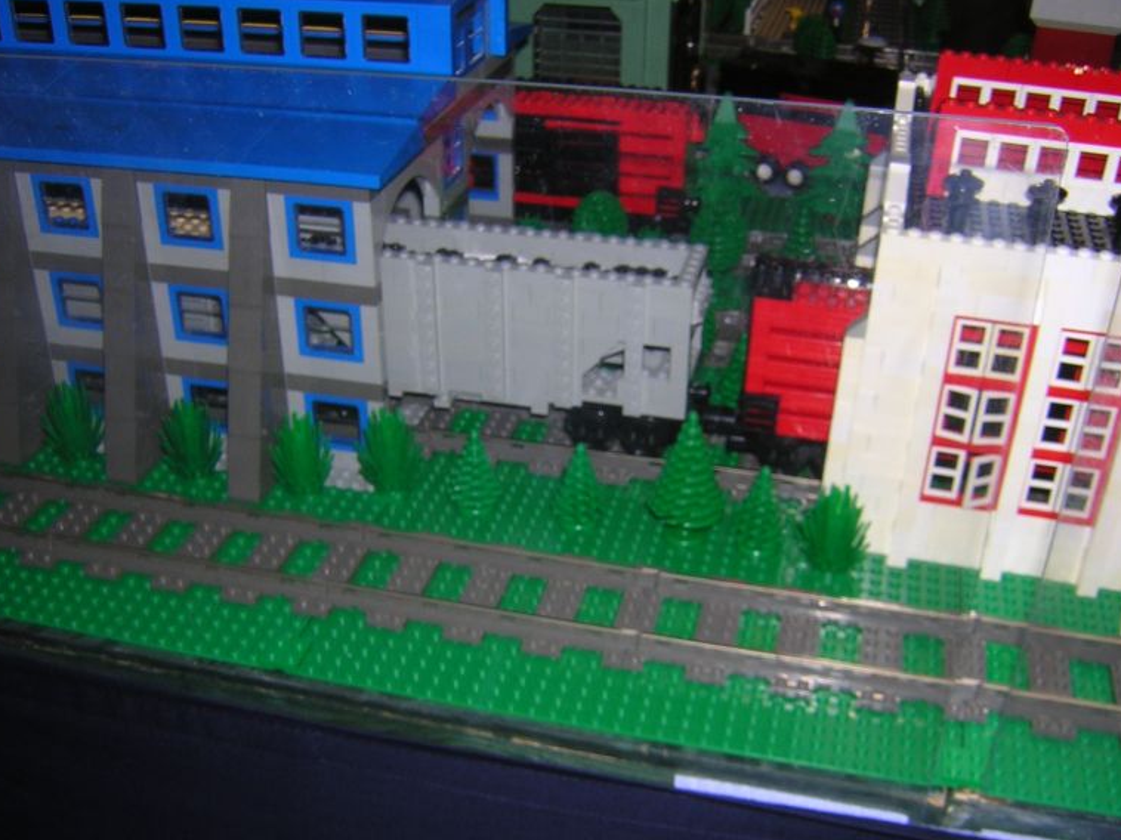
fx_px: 1230
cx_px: 549
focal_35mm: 38
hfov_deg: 49.0
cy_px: 432
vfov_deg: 37.7
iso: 100
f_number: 5.2
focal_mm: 4.7
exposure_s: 1/60.1
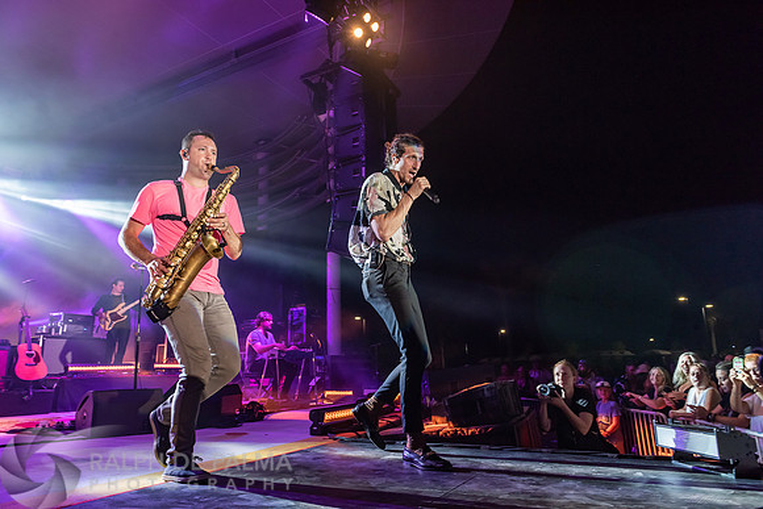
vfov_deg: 53.2
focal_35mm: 24
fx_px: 509
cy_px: 254
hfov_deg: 73.7
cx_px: 382
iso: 1600
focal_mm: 24
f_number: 5.6
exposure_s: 1/160
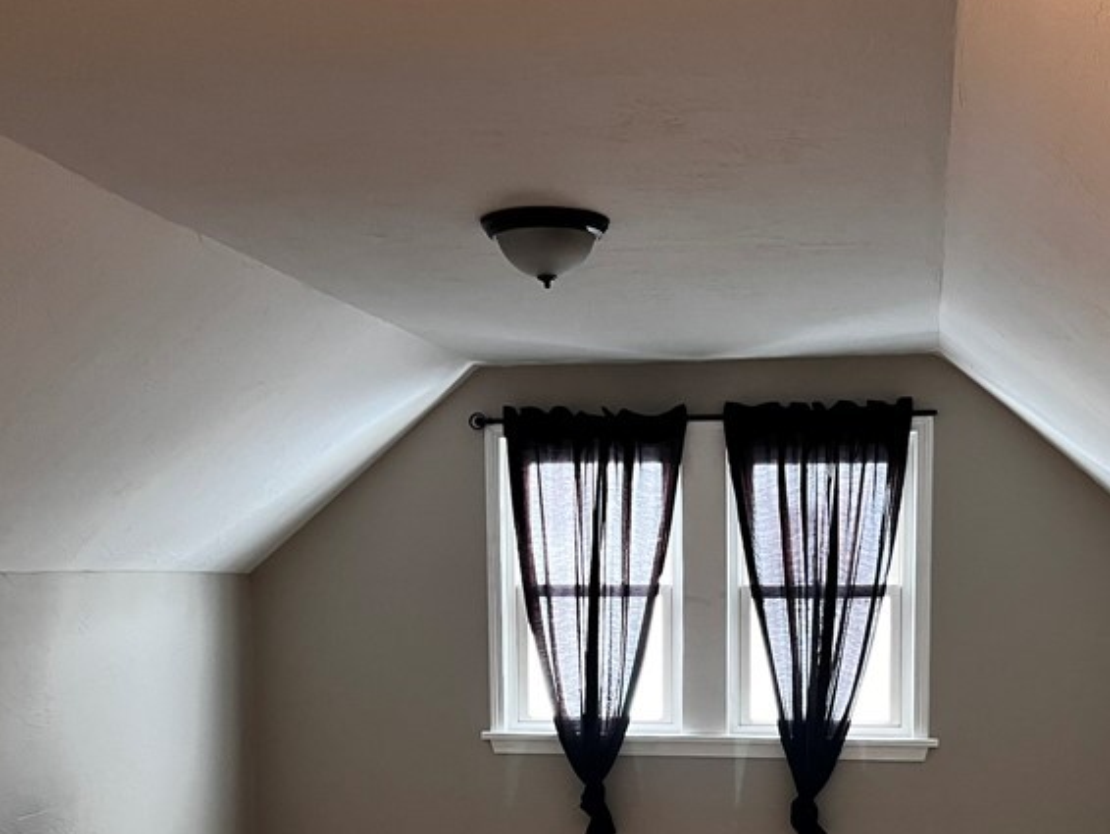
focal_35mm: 47
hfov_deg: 40.1
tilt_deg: -3.3
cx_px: 706
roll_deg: +0.5
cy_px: 708
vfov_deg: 29.9
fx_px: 1508
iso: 250
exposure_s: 1/60
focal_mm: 5.7
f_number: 1.5
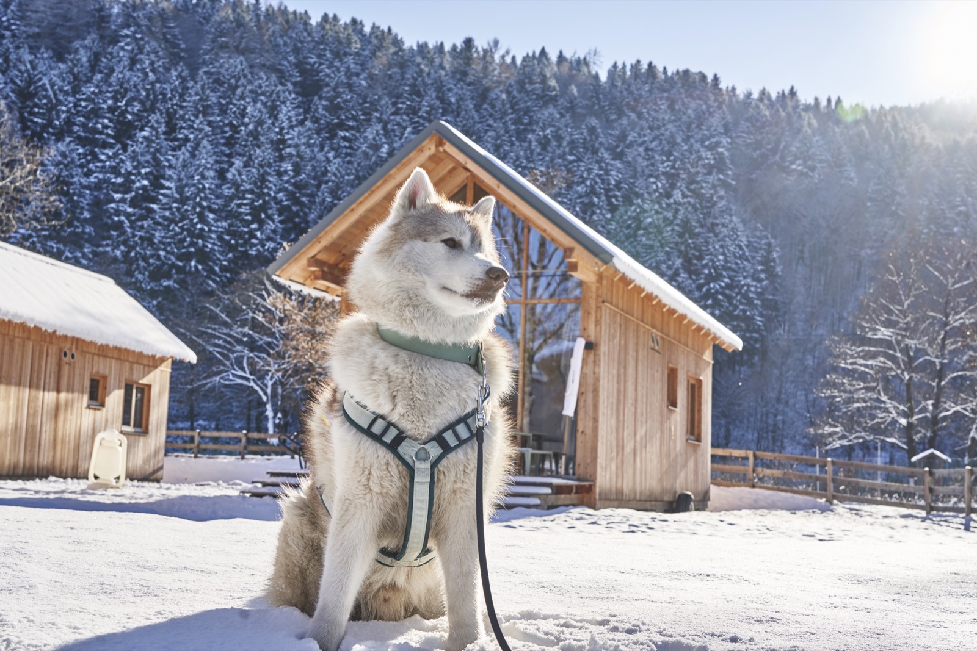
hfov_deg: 46.4
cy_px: 326
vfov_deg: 31.9
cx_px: 488
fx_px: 1140
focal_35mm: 42
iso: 200
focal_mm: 42
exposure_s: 1/320
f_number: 8
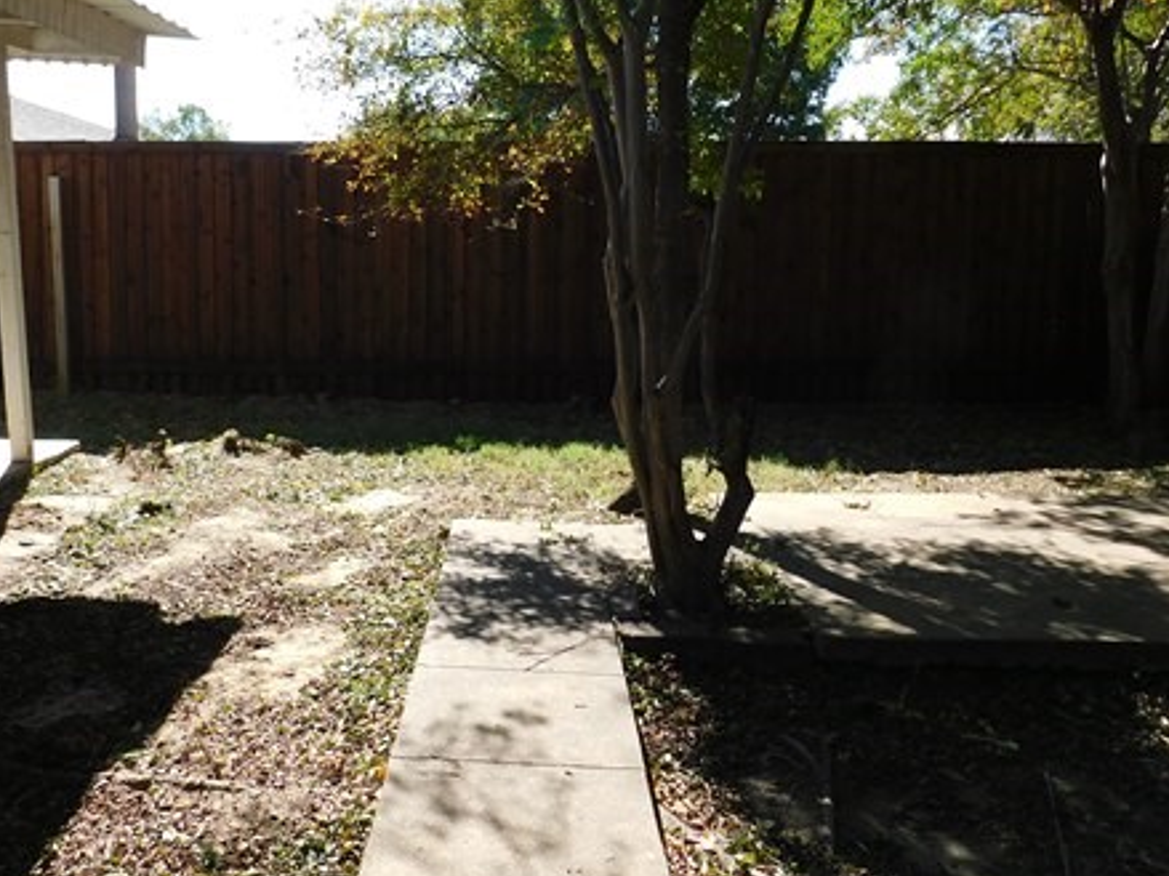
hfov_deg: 52.6
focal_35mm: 35
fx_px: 1182
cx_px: 575
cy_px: 354
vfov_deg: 40.5
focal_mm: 4.1
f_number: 3
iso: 125
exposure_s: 1/640
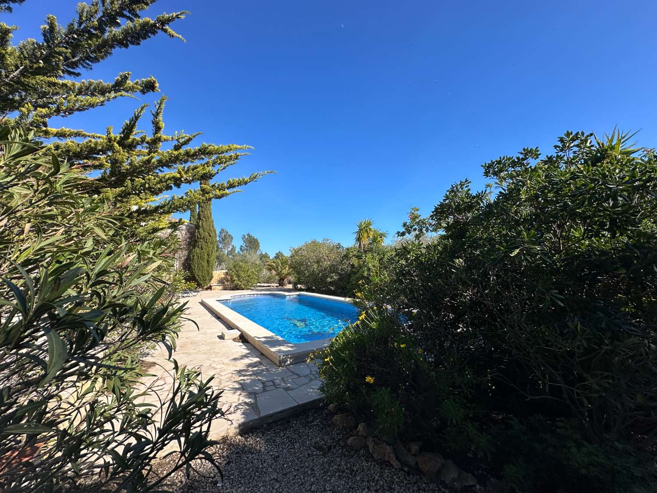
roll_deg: +0.1
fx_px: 266
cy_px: 246
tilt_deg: +4.7
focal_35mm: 14
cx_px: 328
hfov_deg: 102.1
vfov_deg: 85.7
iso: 40
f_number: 2.2
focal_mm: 2.22
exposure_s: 1/1575
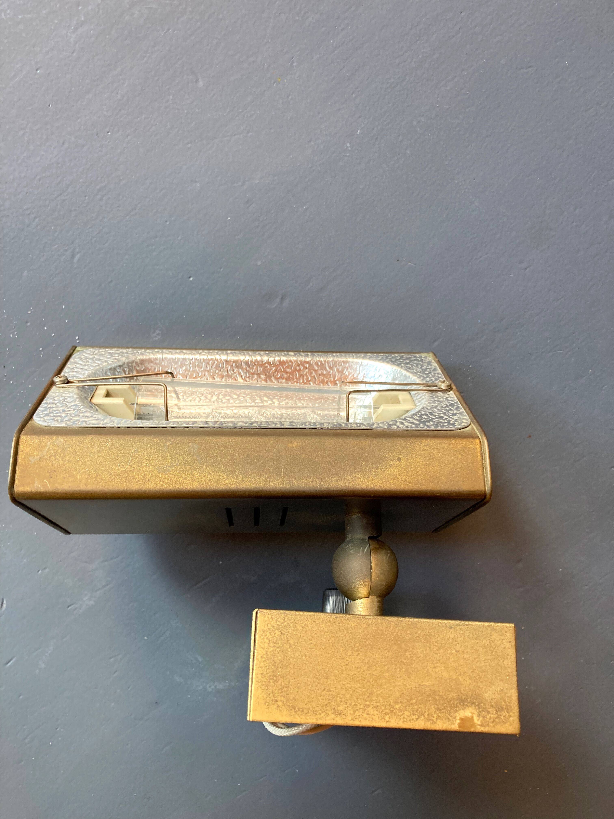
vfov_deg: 63.4
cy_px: 410
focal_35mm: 28
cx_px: 307
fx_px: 662
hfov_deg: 49.7
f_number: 1.8
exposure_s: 1/60
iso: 100
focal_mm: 3.99
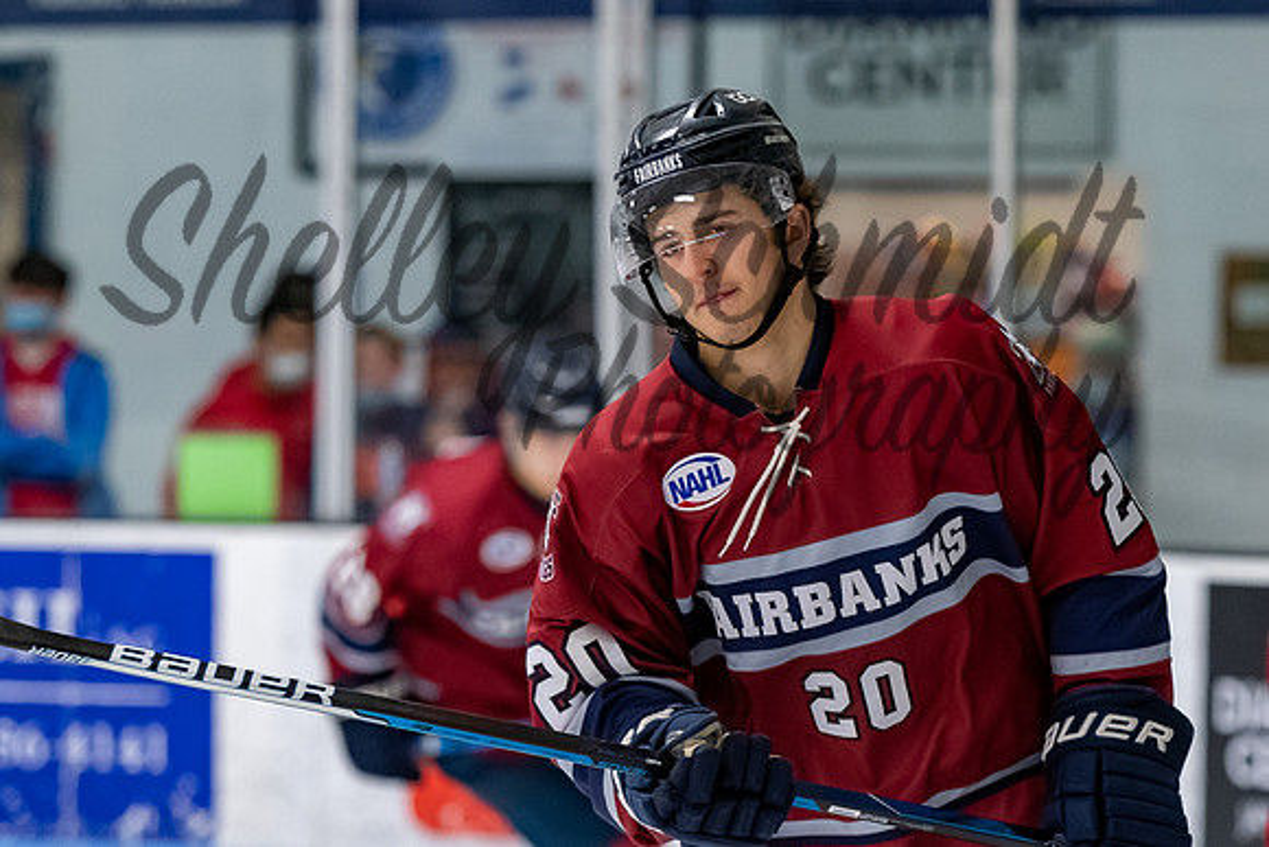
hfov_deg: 6.9
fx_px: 10454
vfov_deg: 4.6
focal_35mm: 297
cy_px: 309
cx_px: 767
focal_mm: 145
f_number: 3.2
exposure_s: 1/800
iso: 2000
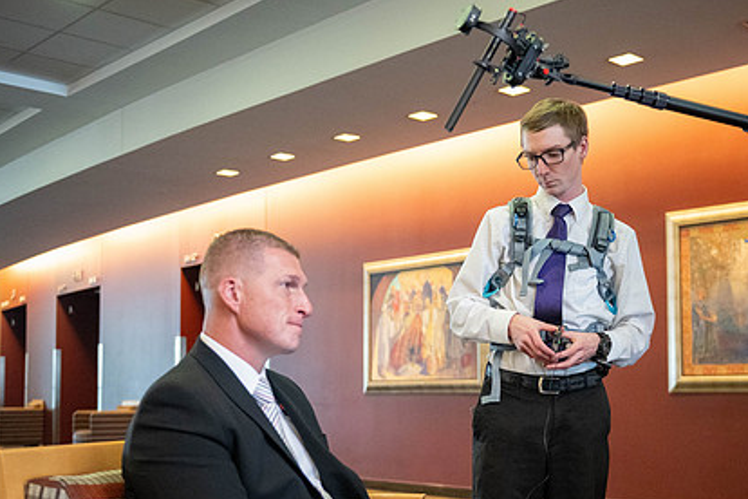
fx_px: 1018
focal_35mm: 49
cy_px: 332
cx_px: 443
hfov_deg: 40.2
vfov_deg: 27.4
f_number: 2.8
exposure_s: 1/320
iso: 6400
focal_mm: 35
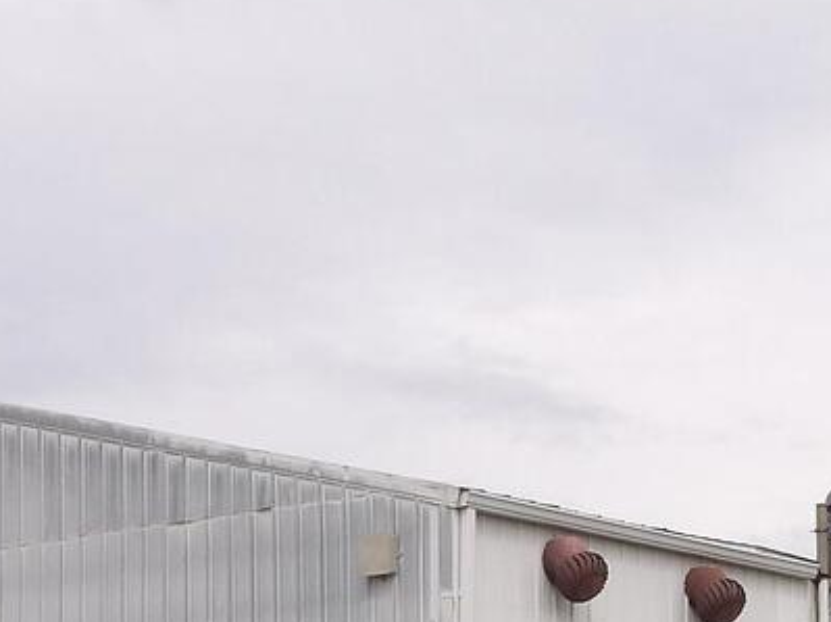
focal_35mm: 119
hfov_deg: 16.3
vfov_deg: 12.2
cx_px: 741
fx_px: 2856
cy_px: 693
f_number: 3.6
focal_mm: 5.9
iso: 100
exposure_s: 1/916
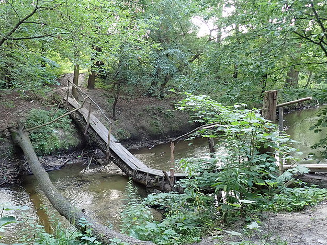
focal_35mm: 36
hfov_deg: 51.0
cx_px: 129
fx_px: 340
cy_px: 136
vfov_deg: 39.6
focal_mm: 4.5
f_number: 2
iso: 500
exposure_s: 1/30
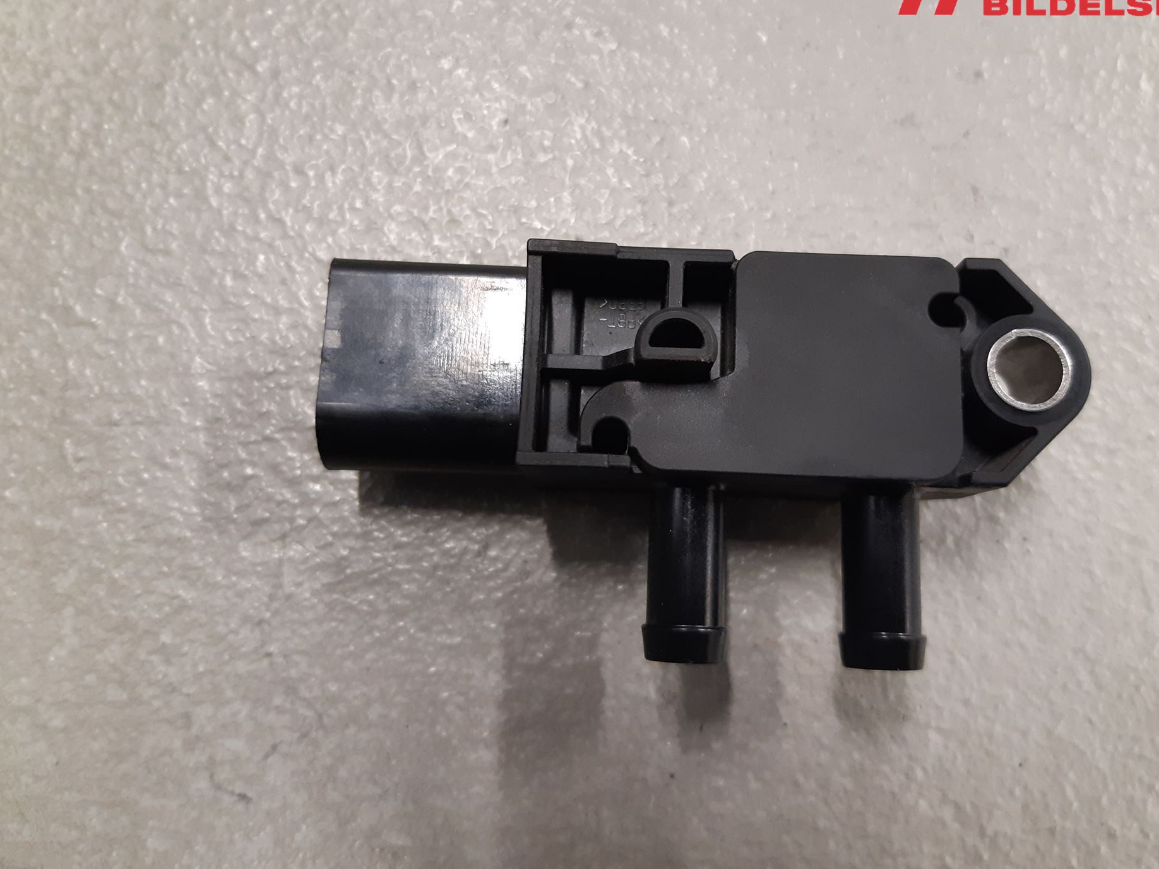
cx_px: 639
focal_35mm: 29
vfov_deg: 48.2
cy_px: 393
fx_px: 971
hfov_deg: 61.5
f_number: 1.7
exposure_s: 1/33
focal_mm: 3.93
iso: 250
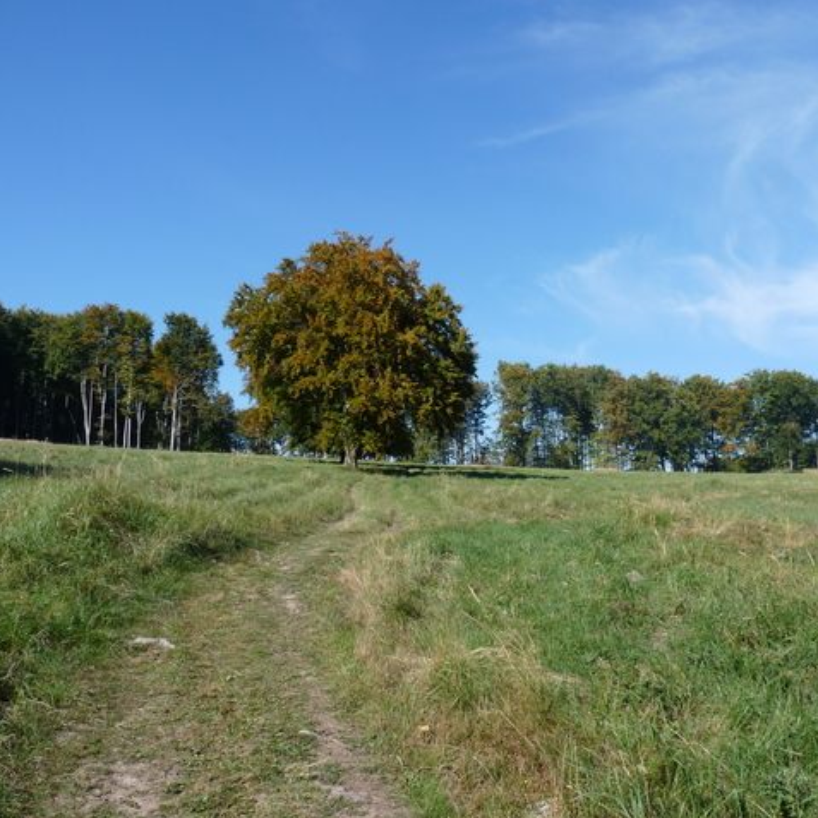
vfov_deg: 51.1
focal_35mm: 32
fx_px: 856
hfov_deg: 50.5
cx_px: 520
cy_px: 410
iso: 100
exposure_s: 1/320
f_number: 5.6
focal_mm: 4.8
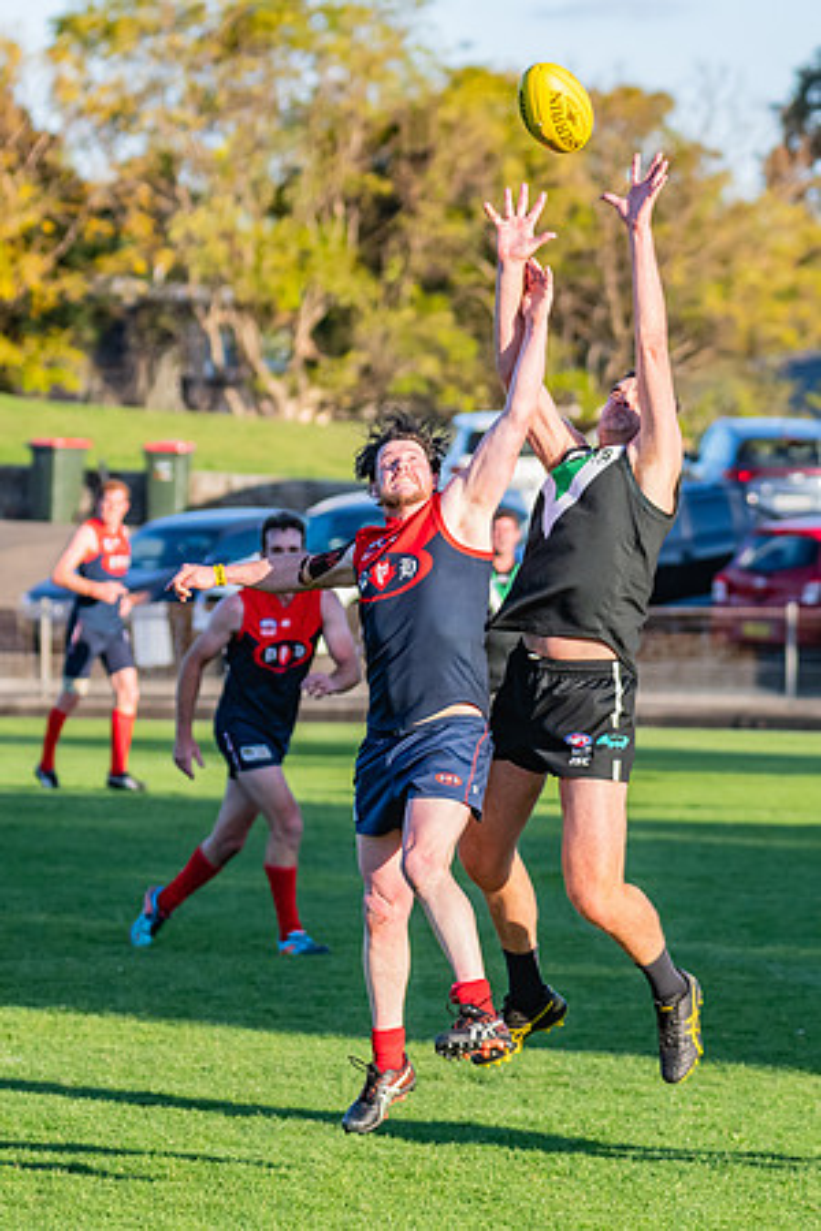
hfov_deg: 4.9
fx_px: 9608
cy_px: 670
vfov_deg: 7.3
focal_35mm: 281
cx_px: 436
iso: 800
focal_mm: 170
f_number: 5.6
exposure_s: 1/1600
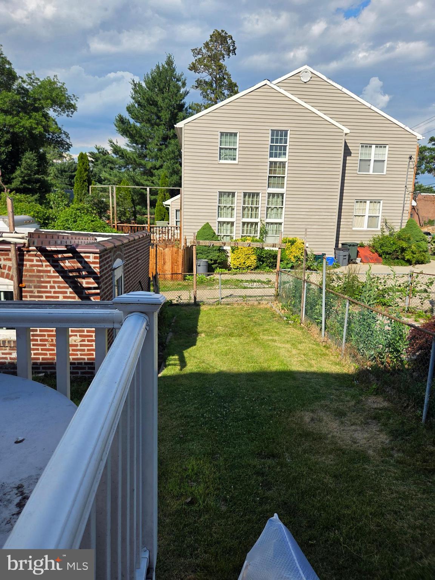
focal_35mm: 23
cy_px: 290
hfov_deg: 58.9
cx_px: 218
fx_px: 385
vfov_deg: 73.9
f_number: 1.8
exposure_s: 1/3819
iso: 80
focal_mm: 5.4
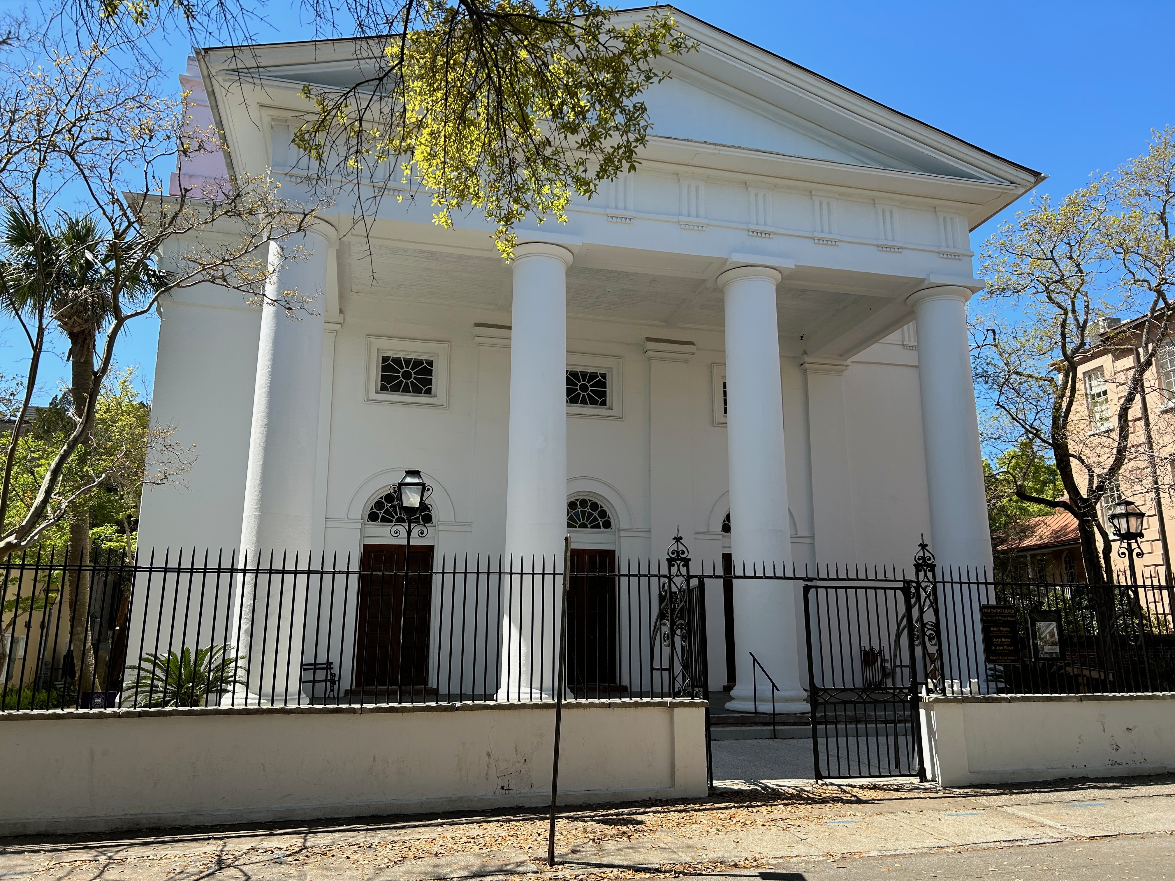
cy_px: 440
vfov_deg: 53.1
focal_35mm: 26
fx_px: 883
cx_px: 588
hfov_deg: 67.3
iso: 50
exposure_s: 1/2353
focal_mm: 5.7
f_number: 1.5
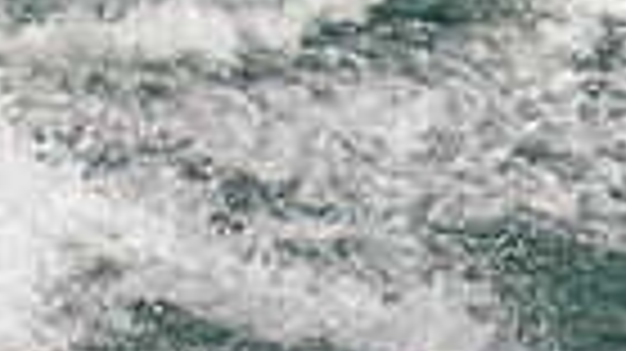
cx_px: 1013
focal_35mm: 2677
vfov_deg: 0.5
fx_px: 44410
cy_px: -119
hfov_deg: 0.8
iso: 110
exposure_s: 1/1250
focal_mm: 500
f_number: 5.6
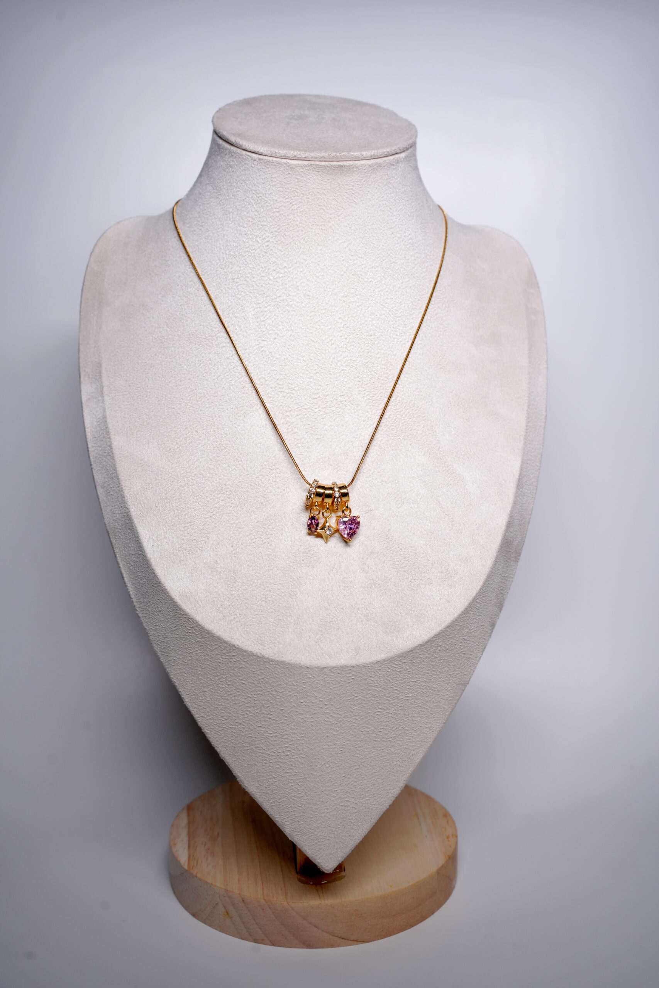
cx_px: 330
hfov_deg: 37.9
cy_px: 494
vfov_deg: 54.4
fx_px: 961
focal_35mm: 35
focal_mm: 35
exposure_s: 1/320
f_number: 7.1
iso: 1000
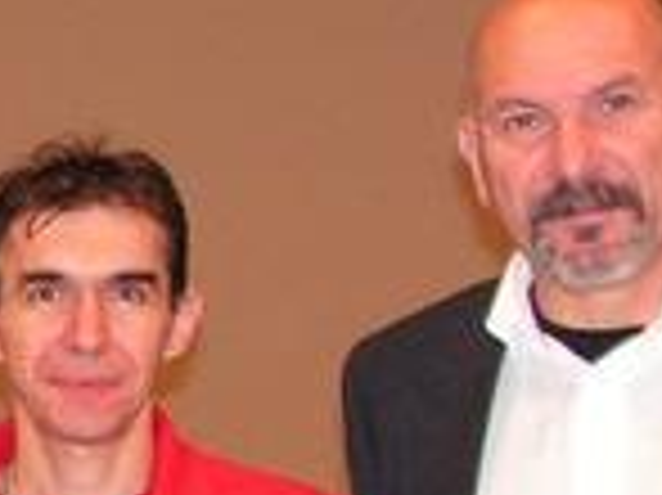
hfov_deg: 11.1
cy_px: 639
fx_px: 3172
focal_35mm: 166
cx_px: -549
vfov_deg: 8.8
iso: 200
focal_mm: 6.4
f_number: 3.2
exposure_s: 1/40
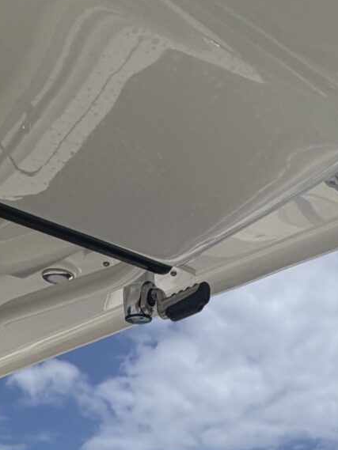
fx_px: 820
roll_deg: -1.6
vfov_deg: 18.1
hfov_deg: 23.1
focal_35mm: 63
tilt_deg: -17.7
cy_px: 937
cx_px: 94
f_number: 2.2
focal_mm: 2.22
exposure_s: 1/2506
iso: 25
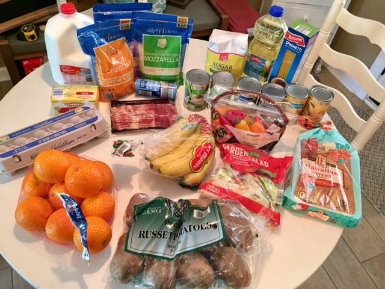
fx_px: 323
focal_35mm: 29
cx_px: 192
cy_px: 144
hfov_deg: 61.7
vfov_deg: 48.2
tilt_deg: -50.0
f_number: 2.2
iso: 250
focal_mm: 4.15
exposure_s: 1/15
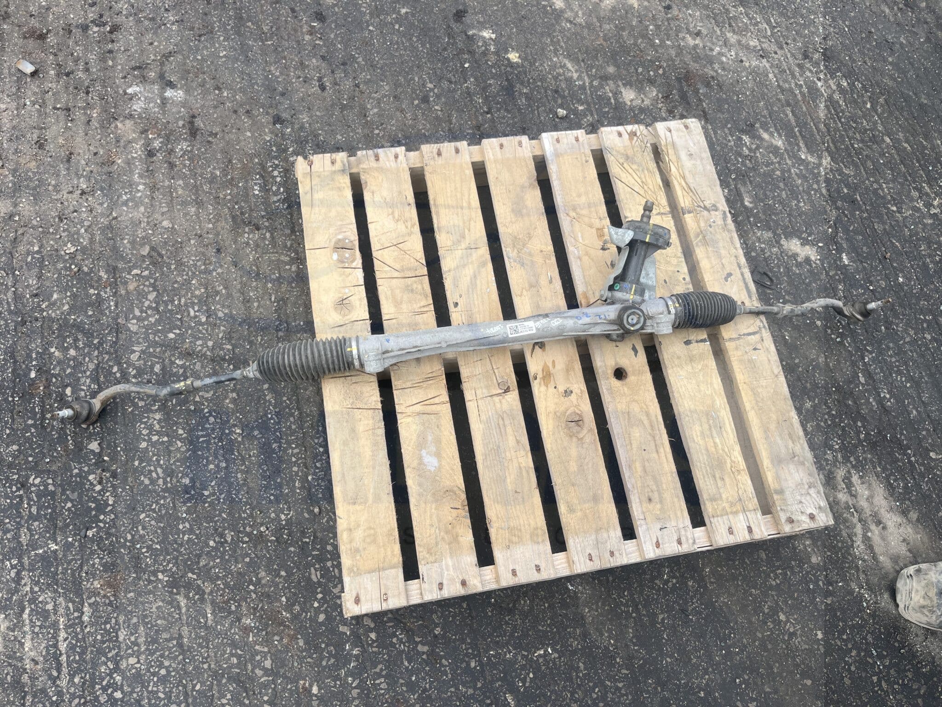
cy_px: 354
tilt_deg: -67.6
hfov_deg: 67.3
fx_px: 708
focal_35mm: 26
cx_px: 471
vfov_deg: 53.1
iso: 50
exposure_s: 1/913
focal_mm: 5.1
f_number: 1.6
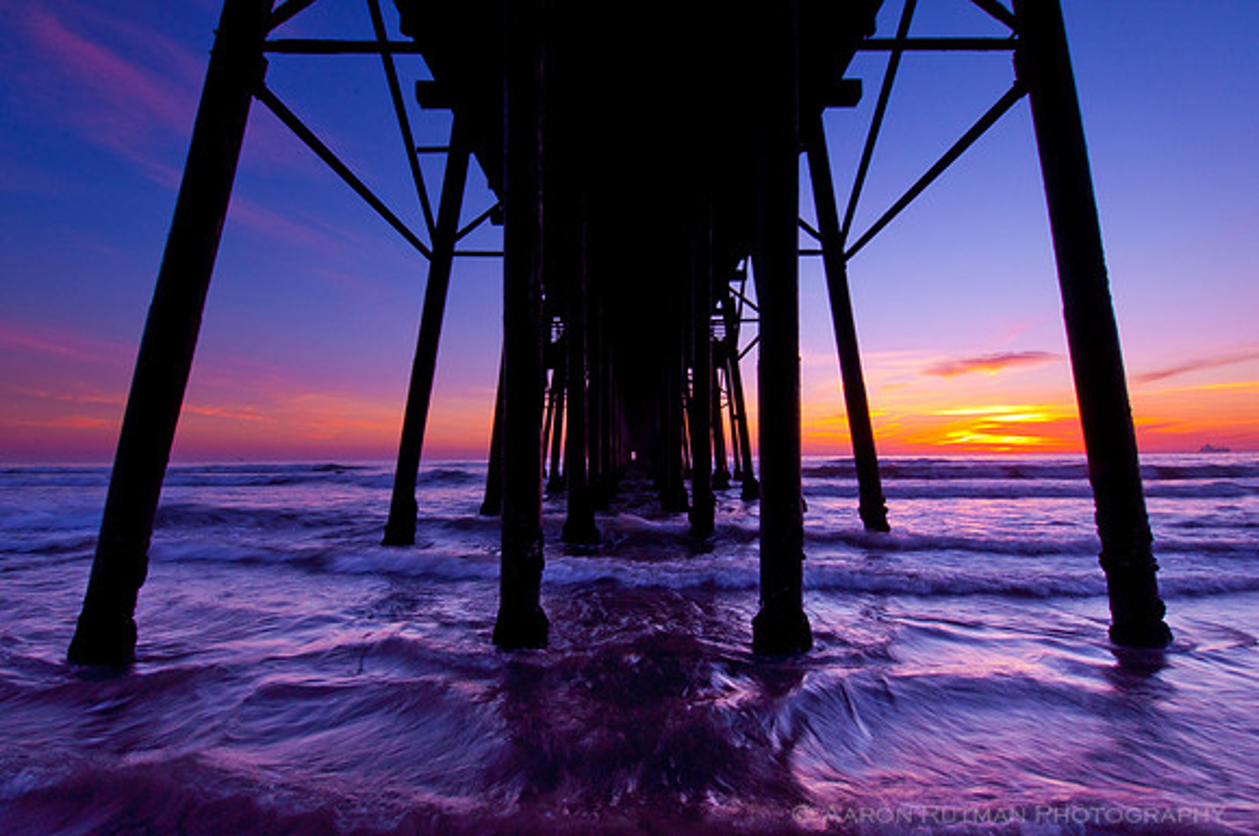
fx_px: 629
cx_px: 630
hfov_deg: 90.1
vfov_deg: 67.2
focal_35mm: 18
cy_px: 418
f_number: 22
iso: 200
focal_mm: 12
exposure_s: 1/6
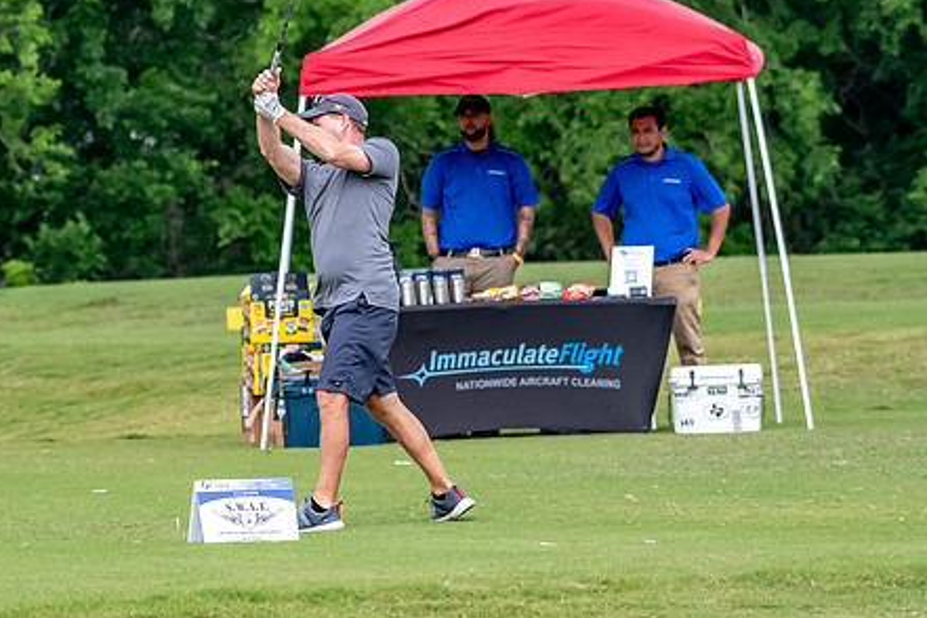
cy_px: 291
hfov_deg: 5.2
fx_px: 10170
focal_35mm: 395
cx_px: 326
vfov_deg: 3.5
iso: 2000
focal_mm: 200
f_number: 5.6
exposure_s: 1/2000
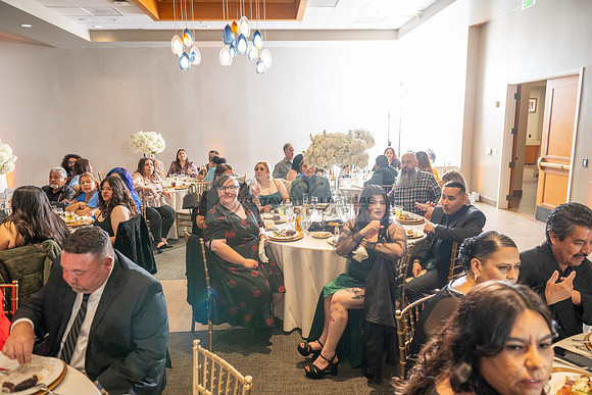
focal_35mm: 24
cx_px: 296
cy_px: 198
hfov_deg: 73.7
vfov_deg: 53.2
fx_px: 395
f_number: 3.5
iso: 800
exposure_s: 1/160
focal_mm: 24
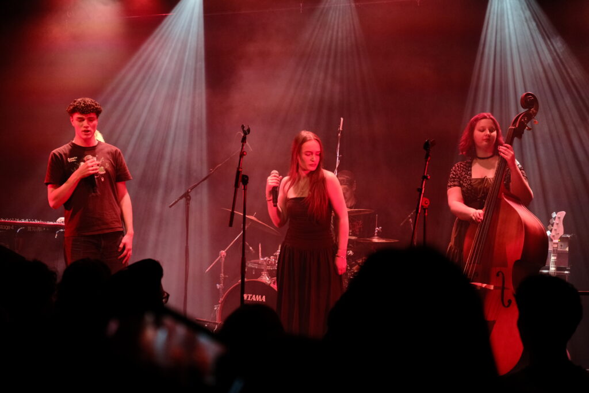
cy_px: 196
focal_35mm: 57
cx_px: 294
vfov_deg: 23.8
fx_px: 933
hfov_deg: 35.0
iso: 2000
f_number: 2.8
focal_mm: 37.8
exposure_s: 1/110
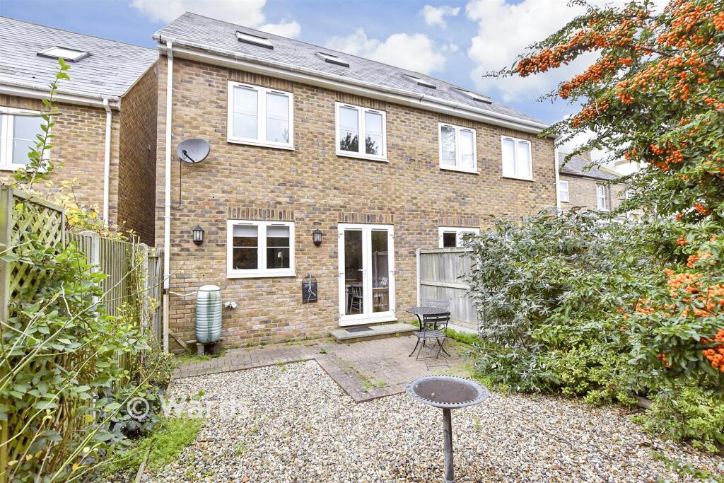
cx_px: 362
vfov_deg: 77.3
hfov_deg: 100.4
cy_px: 242
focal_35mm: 15
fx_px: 302
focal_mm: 10
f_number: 9
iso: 2000
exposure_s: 1/320
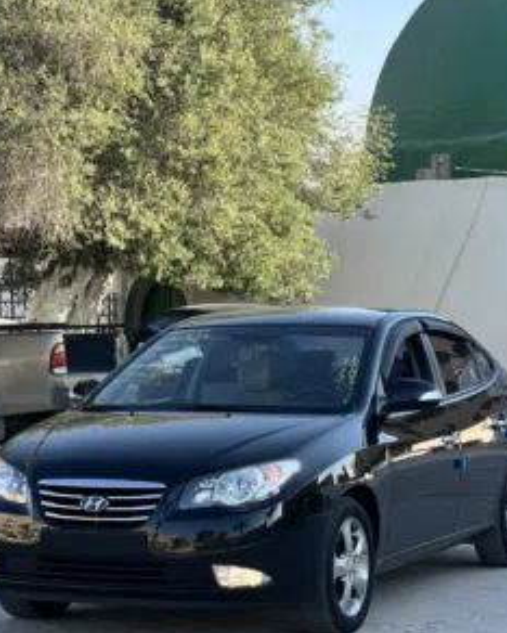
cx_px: 240
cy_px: 343
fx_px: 1930
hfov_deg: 15.0
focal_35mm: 103
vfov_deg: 18.6
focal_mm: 9
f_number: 2.8
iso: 32
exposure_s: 1/163
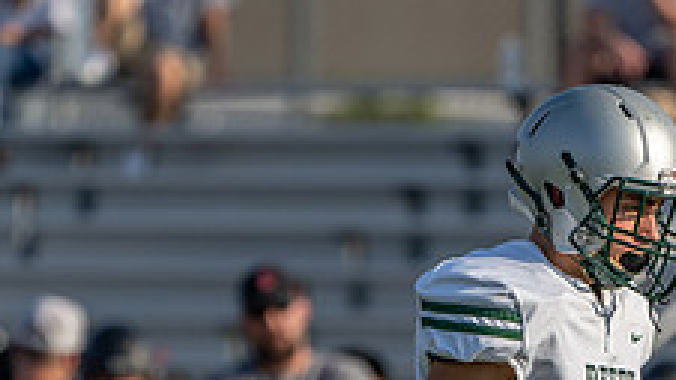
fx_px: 20125
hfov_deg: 1.9
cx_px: 505
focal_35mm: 1123
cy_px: 594
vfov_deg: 1.1
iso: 160
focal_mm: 355
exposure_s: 1/1250
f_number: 5.6
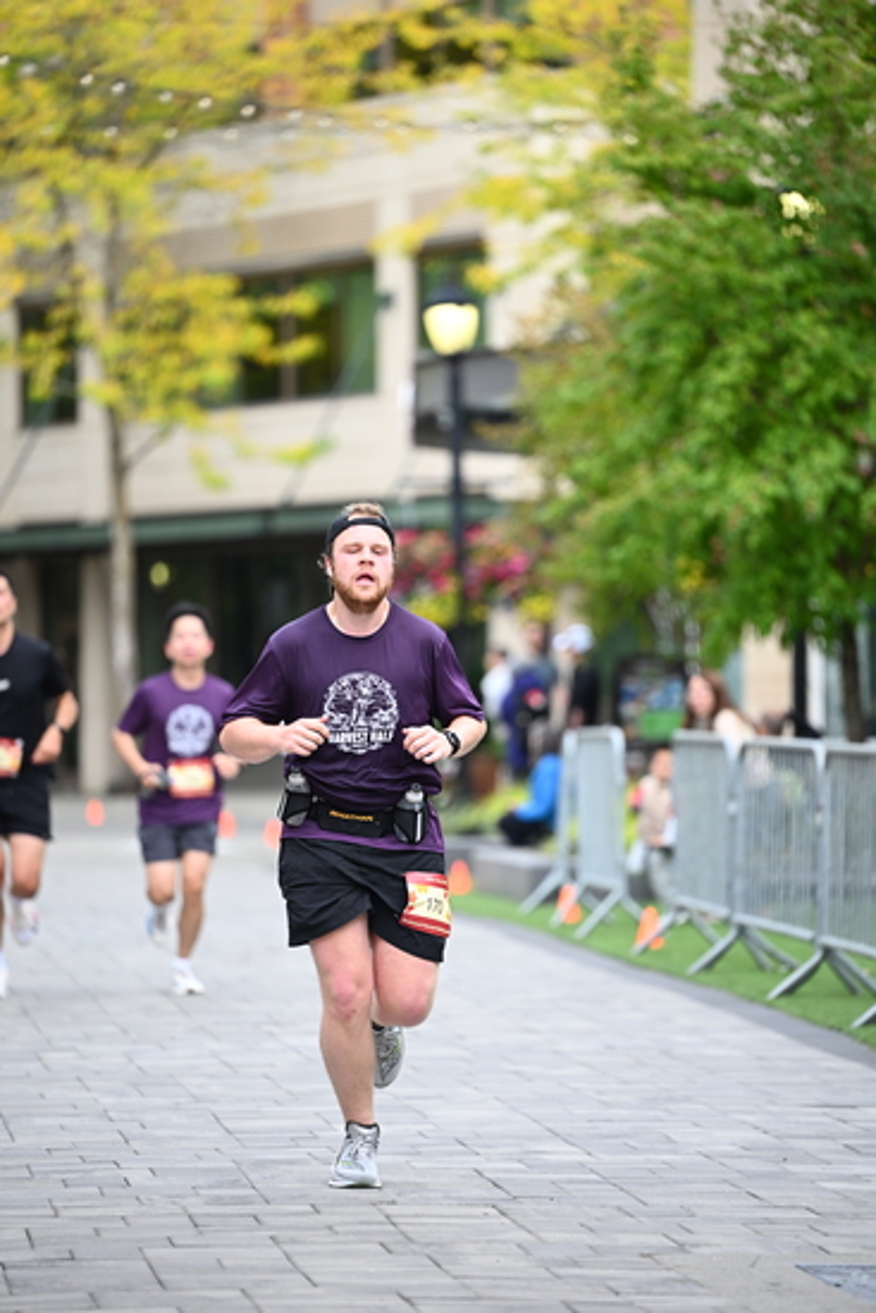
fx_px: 6383
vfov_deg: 11.7
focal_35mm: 175
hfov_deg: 7.9
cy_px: 656
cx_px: 438
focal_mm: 175
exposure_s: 1/1250
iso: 640
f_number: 2.8
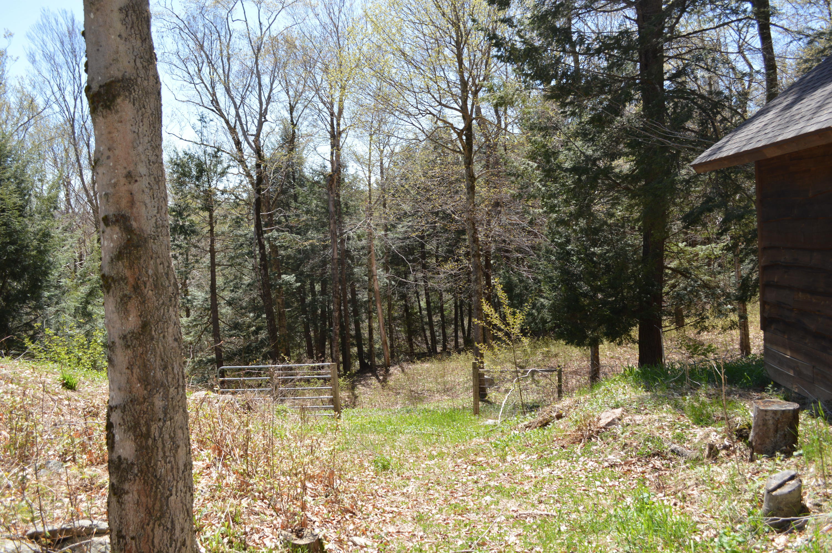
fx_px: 693
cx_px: 416
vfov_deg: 43.5
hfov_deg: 62.0
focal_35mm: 30
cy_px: 276
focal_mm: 20
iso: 100
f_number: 5.6
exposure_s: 1/200
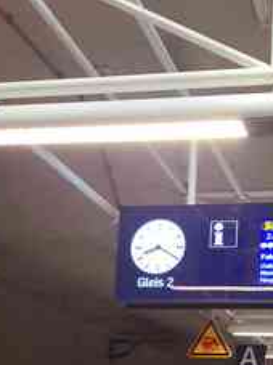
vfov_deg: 30.4
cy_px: 324
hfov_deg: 23.0
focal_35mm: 61
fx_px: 642
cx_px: 276
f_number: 1.8
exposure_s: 1/50
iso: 320
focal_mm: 5.4
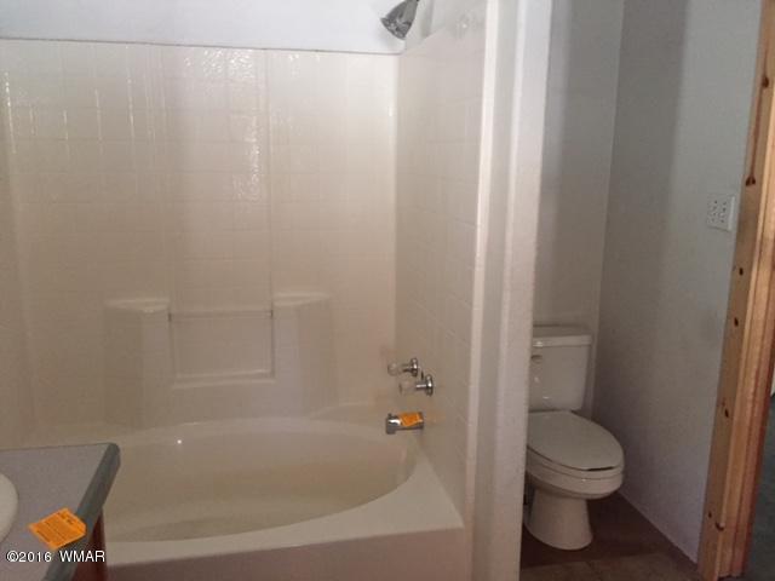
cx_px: 388
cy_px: 290
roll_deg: -0.8
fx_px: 649
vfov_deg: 48.2
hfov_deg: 61.7
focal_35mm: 29
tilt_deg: -11.7
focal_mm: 4.15
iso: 250
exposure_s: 1/15
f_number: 2.2
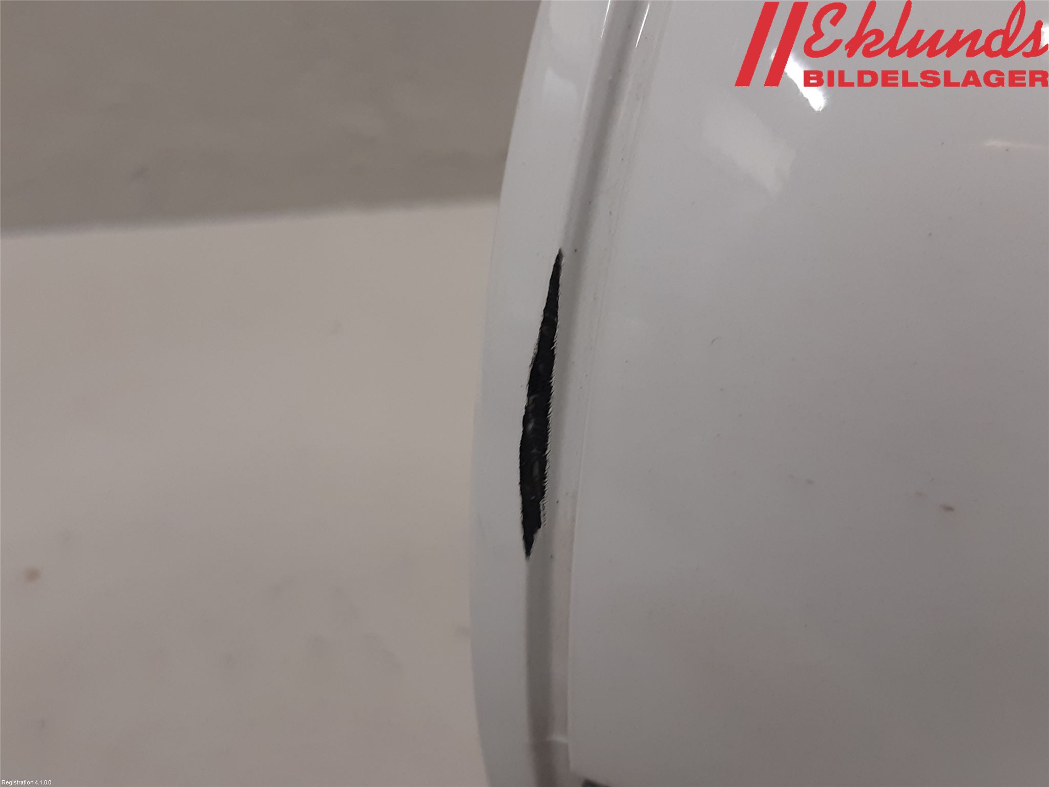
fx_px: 788
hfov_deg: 67.3
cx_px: 524
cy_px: 394
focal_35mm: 26
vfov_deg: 53.1
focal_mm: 3.93
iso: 100
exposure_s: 1/50
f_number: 1.7
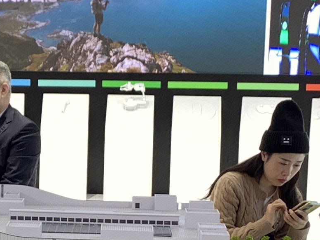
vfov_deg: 10.9
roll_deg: -1.1
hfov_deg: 14.3
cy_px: 200
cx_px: -39
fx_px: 1247
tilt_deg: -7.0
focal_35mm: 135
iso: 40
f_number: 1.8
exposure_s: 1/97
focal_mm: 4.25
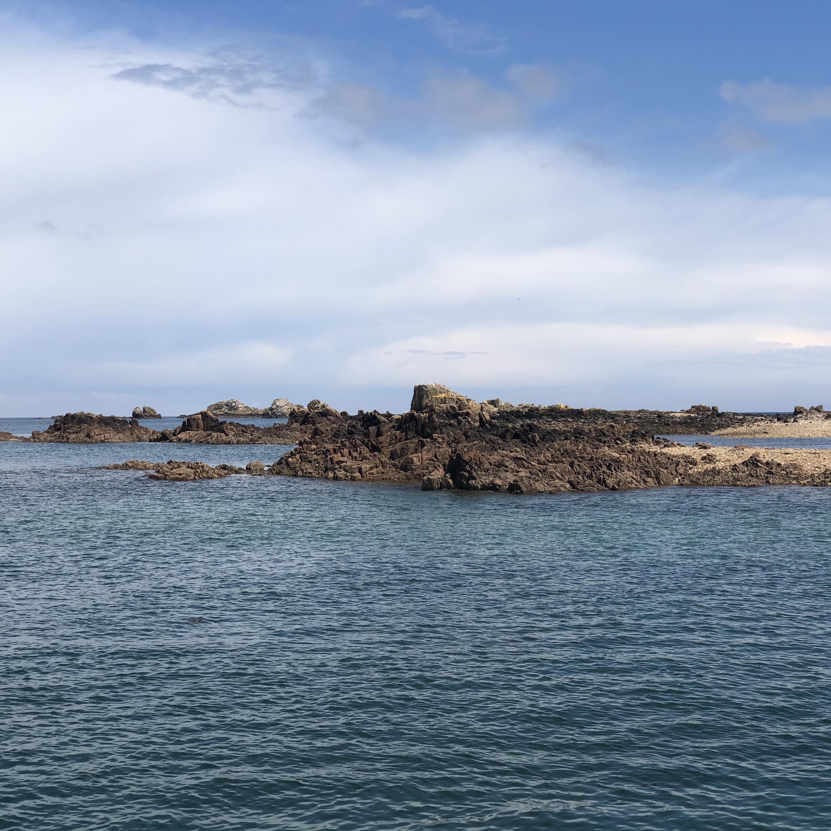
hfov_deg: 27.7
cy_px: 412
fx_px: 1684
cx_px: 462
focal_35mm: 62
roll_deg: +1.1
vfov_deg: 27.7
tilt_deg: -0.4
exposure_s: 1/1946
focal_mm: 6
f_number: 2.4
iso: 16
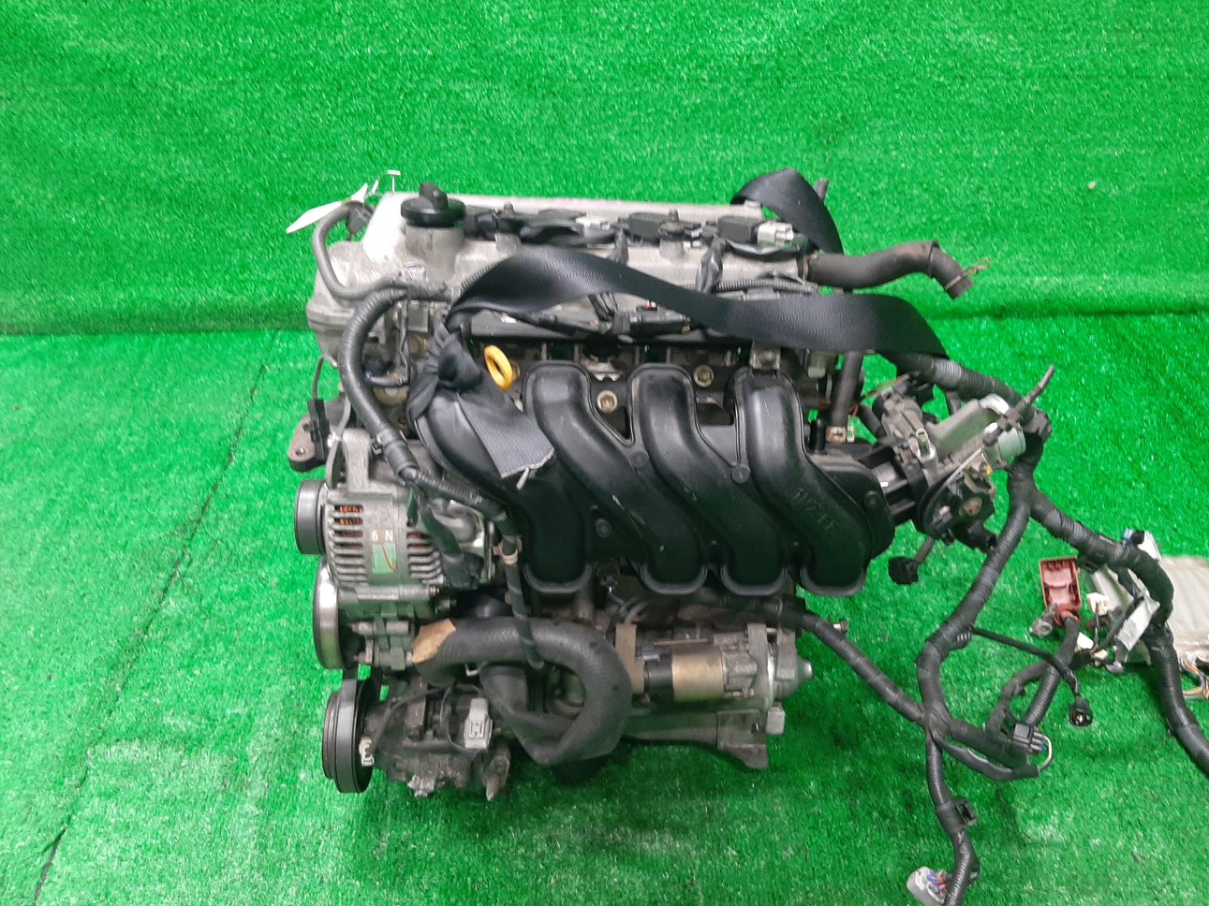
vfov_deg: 48.1
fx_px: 1013
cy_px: 500
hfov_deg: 61.6
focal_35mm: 29
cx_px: 646
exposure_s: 1/33
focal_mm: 3.93
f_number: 1.7
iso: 200
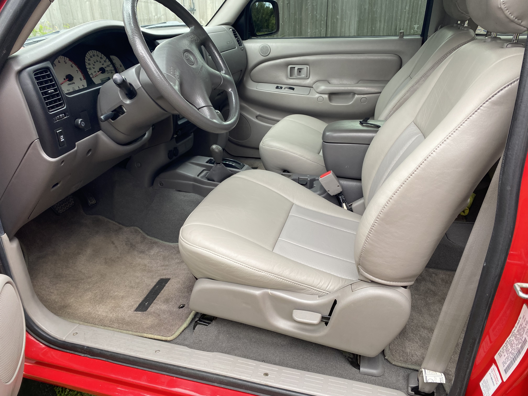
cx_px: 264
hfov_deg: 67.3
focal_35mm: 26
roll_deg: +1.6
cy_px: 198
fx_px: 397
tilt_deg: -28.1
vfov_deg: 53.1
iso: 80
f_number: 1.8
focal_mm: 4.25
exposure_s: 1/122
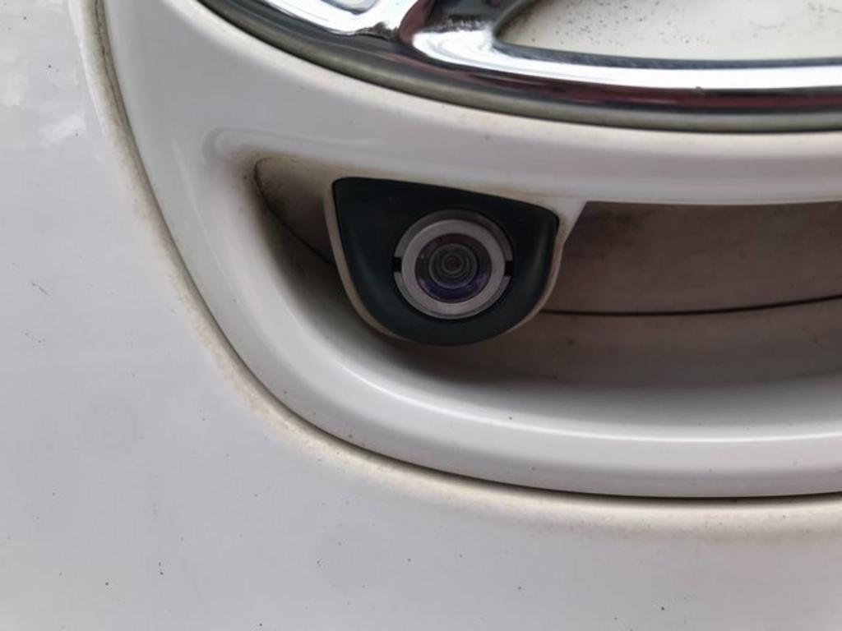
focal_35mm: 28
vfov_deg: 49.7
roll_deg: +2.0
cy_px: 316
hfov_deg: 63.4
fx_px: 681
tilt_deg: +12.1
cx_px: 421
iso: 20
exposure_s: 1/1330
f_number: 1.8
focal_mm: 3.99
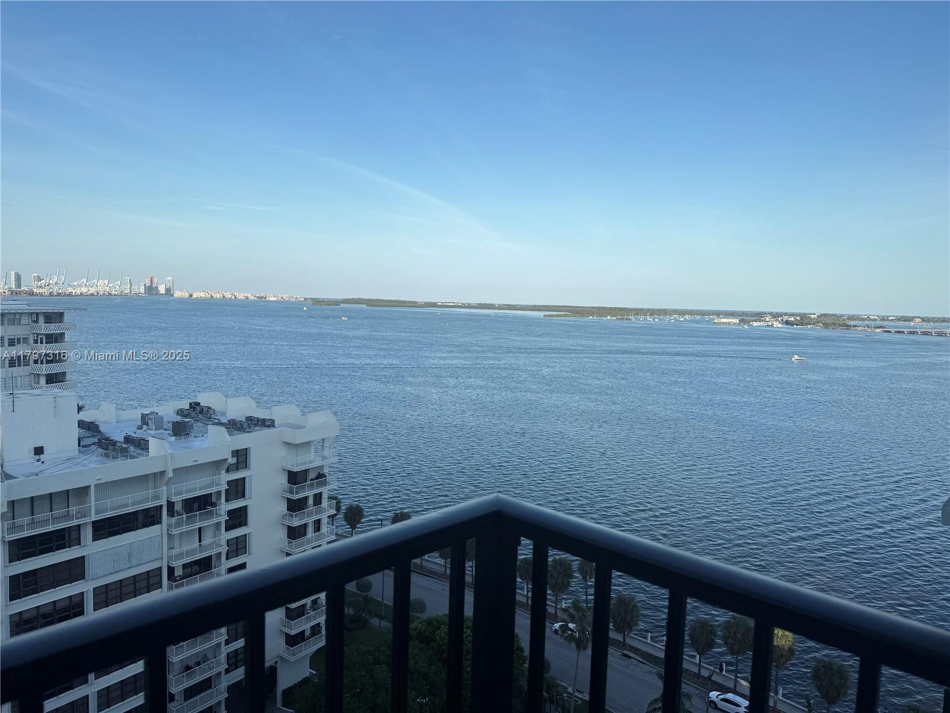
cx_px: 475
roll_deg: -1.6
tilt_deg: -3.6
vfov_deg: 56.8
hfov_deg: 71.6
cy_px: 356
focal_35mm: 24
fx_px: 659
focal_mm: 6.76
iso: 80
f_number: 1.78
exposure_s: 1/3145
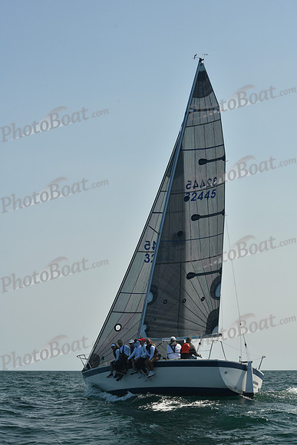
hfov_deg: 19.5
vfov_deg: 28.8
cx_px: 148
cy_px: 222
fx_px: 866
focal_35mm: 70
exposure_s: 1/640
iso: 320
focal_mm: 70
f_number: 9
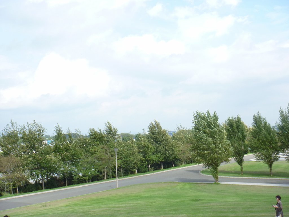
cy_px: 108
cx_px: 144
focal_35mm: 58
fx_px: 484
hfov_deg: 33.2
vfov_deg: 25.2
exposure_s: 1/320
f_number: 6.3
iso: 200
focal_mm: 10.3
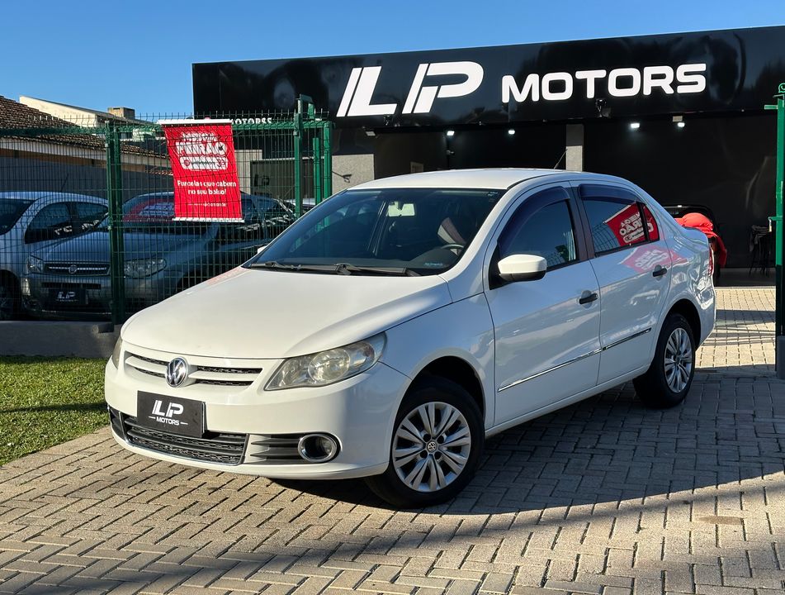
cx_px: 392
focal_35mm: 48
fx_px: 1092
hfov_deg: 39.5
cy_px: 298
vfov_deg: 30.4
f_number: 1.78
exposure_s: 1/2890
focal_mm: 6.86
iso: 64
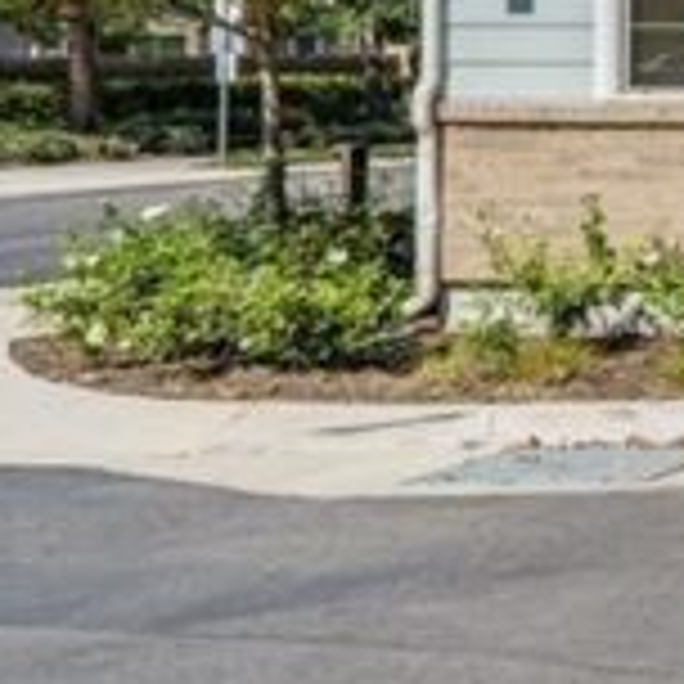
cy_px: 18
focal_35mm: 60
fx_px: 1341
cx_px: 1688
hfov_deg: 14.7
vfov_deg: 27.2
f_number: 10
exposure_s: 1/400
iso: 100
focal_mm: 14
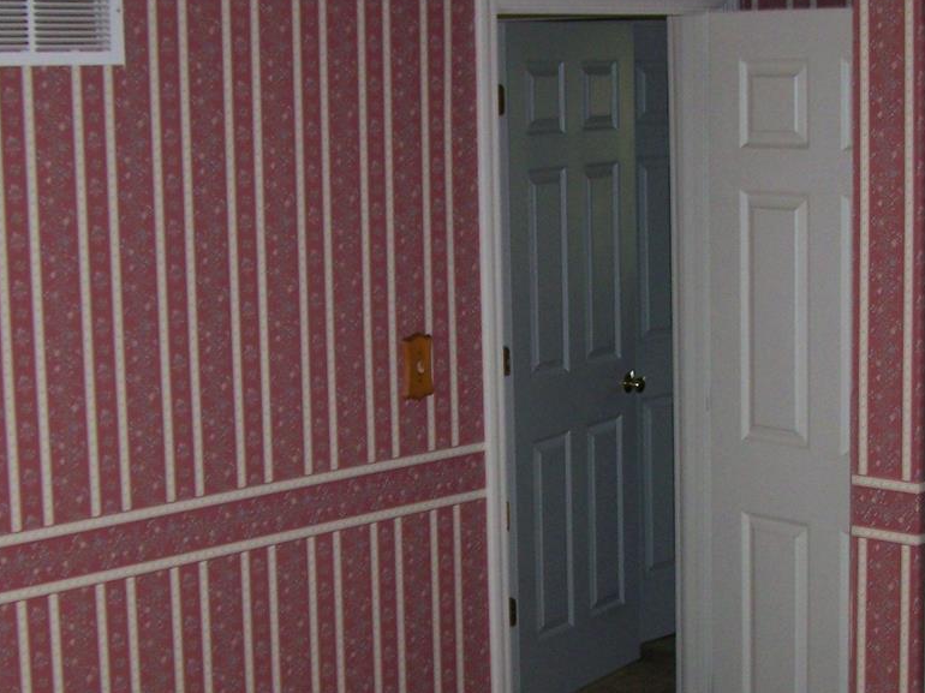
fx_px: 2110
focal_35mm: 79
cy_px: 436
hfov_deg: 24.5
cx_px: 664
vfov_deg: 18.6
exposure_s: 1/60
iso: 80
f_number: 2.8
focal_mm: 6.3
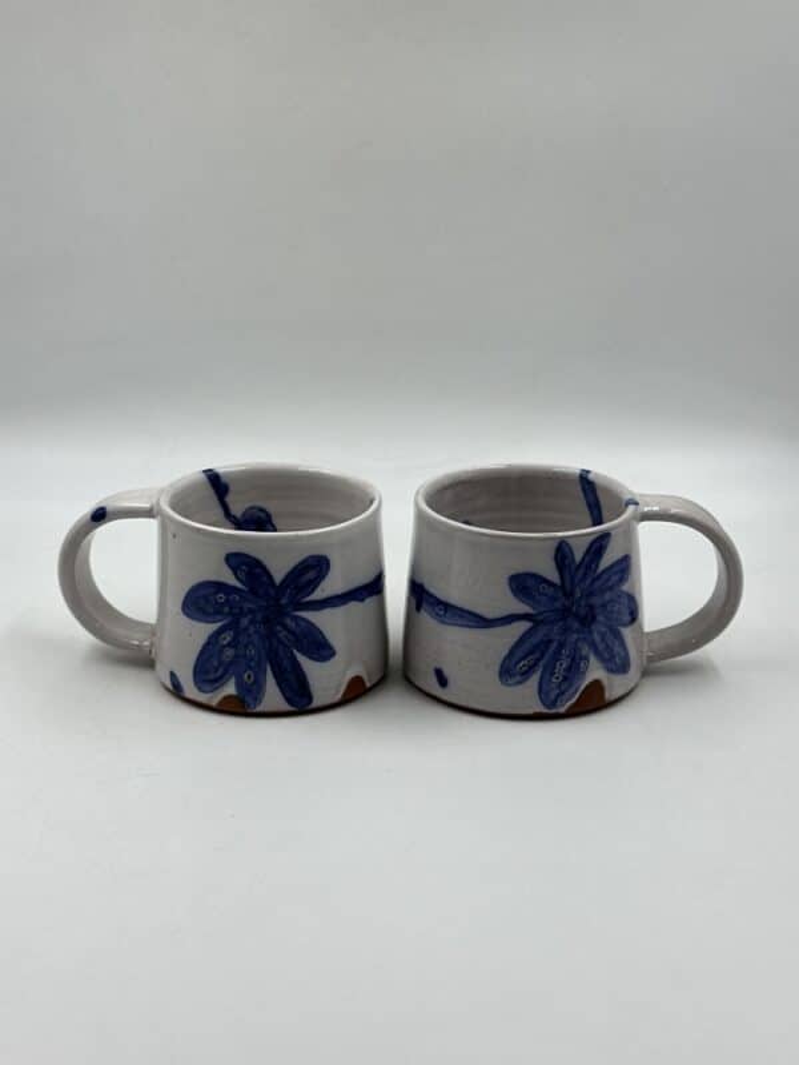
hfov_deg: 30.3
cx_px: 400
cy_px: 532
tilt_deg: -19.7
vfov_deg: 39.7
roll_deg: -0.9
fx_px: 1477
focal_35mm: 48
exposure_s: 1/571
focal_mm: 6.86
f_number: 1.78
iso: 64
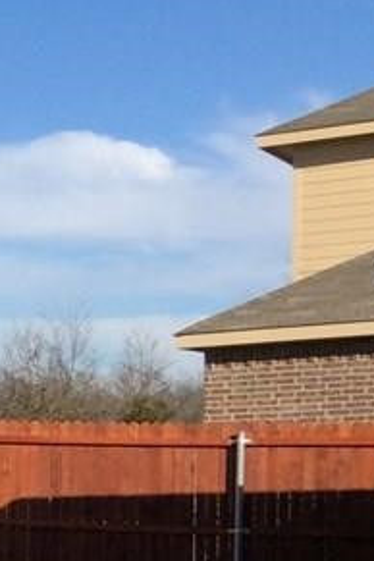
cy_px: 671
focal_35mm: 121
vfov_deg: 16.3
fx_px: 1885
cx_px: -492
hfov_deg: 10.0
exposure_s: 1/1590
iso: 32
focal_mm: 3.3
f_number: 2.4
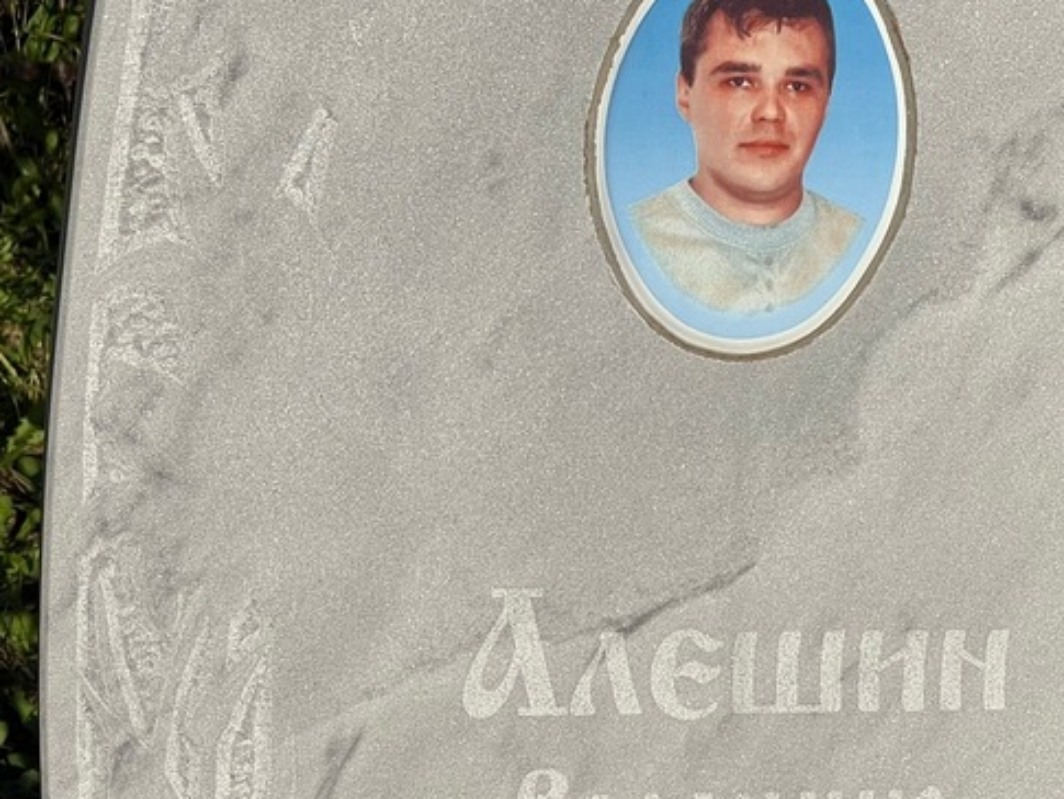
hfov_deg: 15.5
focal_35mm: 127
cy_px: 575
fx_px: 3905
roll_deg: -1.9
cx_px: 728
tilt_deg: -17.7
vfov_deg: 11.7
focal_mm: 9
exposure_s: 1/1553
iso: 32
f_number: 2.8
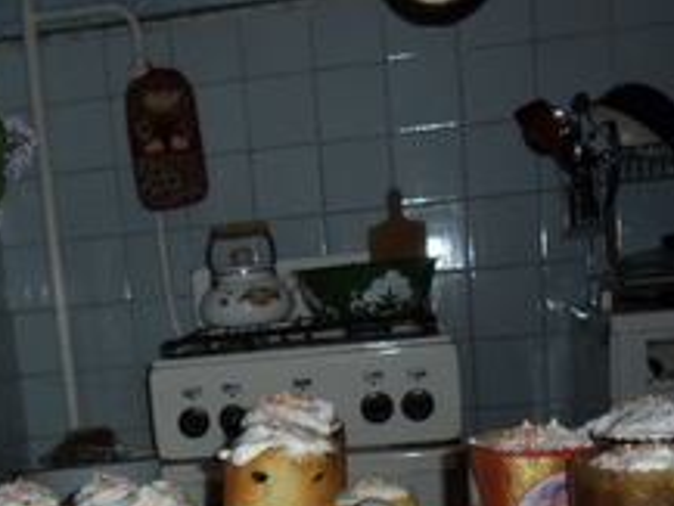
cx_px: 180
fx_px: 1091
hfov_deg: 33.7
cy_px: 522
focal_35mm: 56
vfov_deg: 24.7
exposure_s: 1/45
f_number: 3.5
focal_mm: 4.9
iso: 200
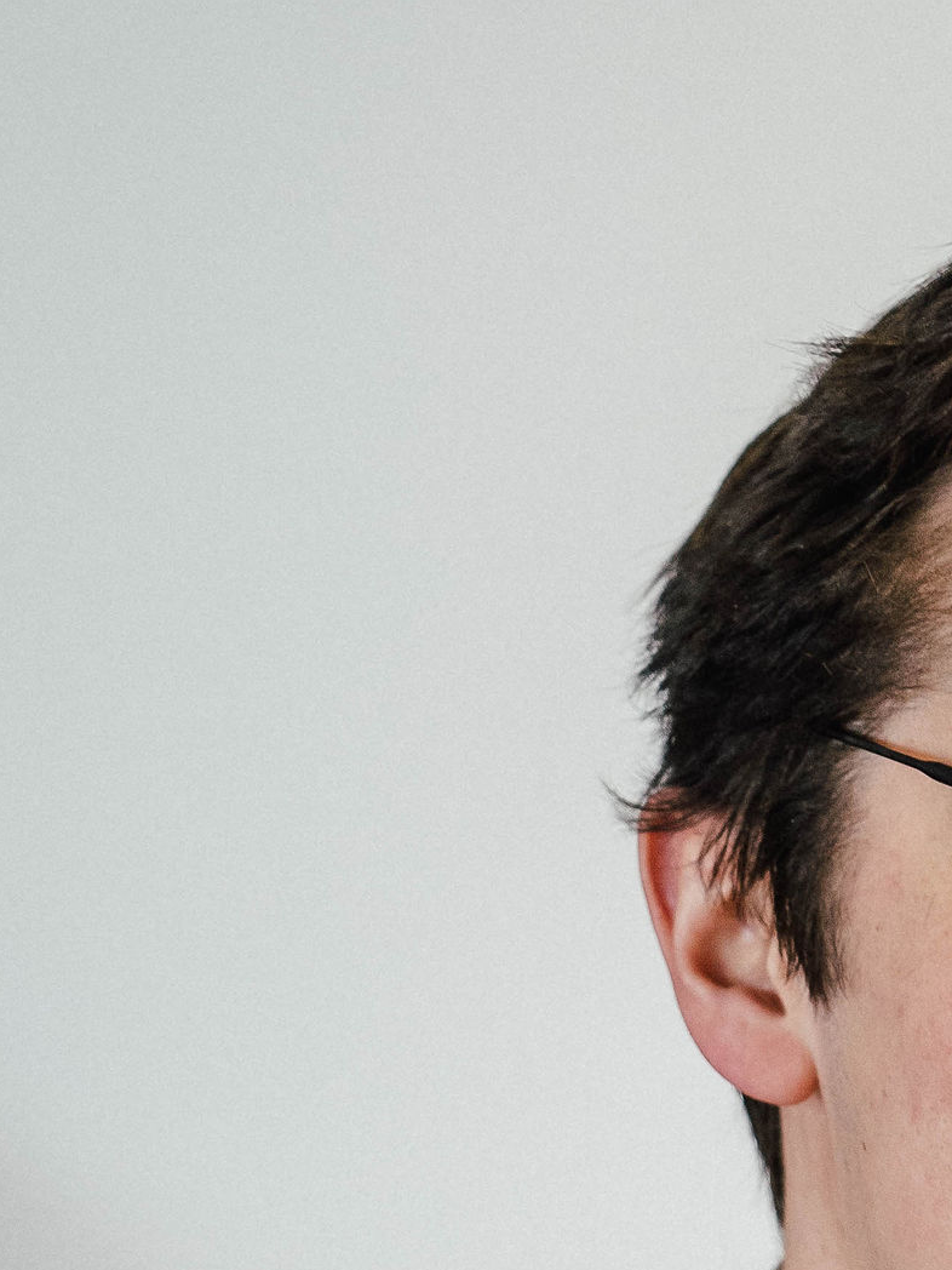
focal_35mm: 304
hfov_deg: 4.9
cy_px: 1540
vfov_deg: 6.5
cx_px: 1069
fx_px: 11147
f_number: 4
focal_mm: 92
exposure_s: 1/160
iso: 800
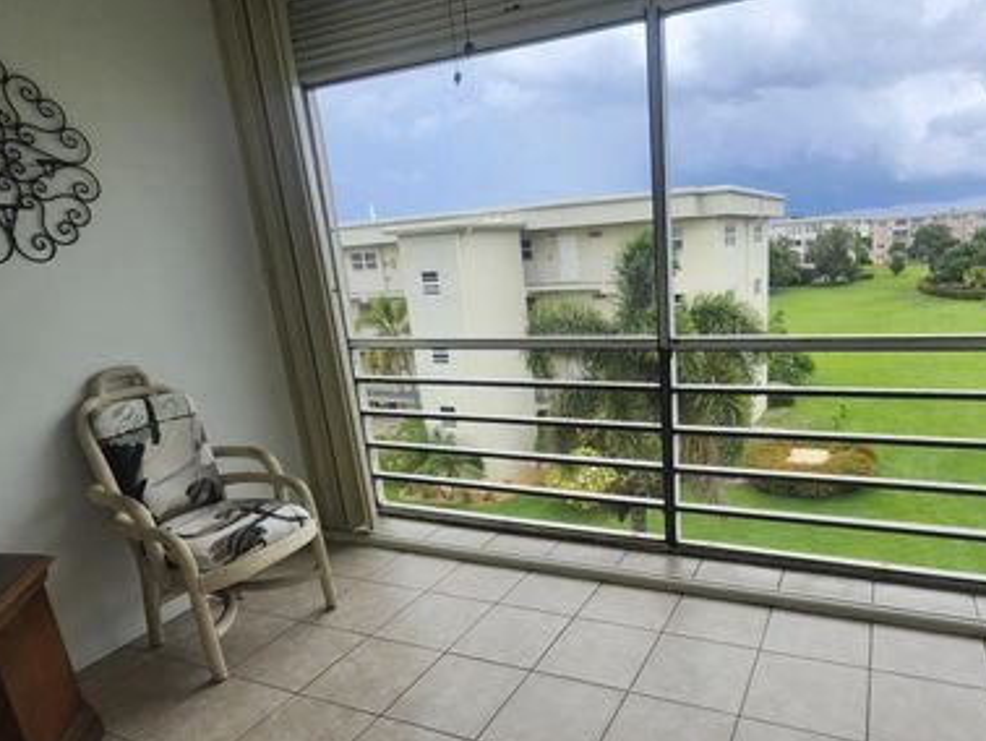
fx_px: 627
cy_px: 436
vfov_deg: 60.7
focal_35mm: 22
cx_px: 603
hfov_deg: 75.3
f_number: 2.2
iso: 40
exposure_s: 1/268
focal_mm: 1.74
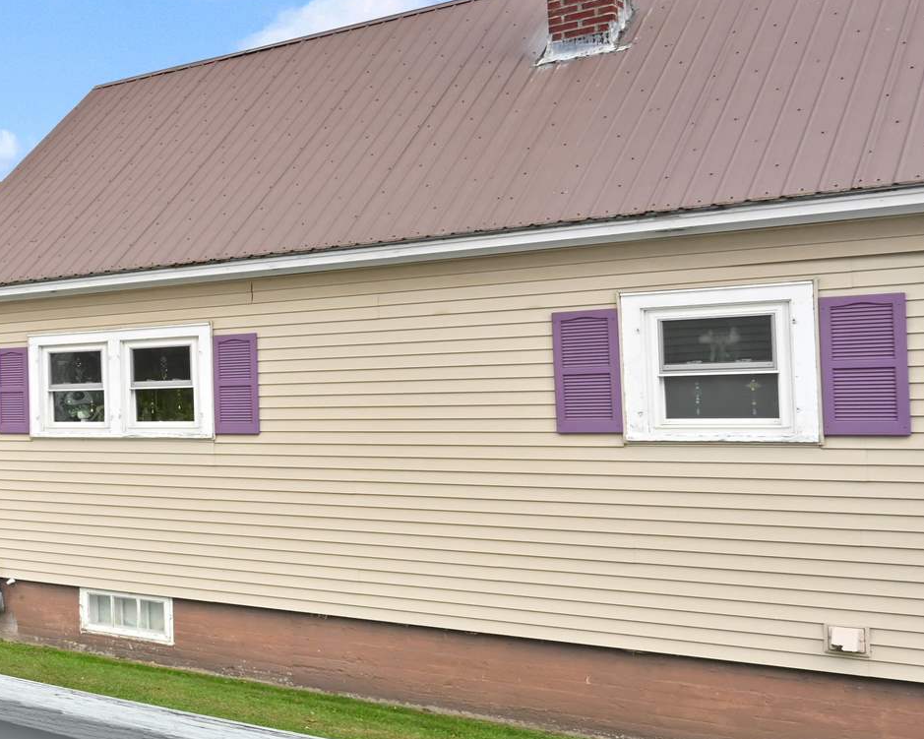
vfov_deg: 34.9
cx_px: -557
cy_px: 384
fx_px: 1176
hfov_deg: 26.2
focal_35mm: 43
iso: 100
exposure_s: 1/15
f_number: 14
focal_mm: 14
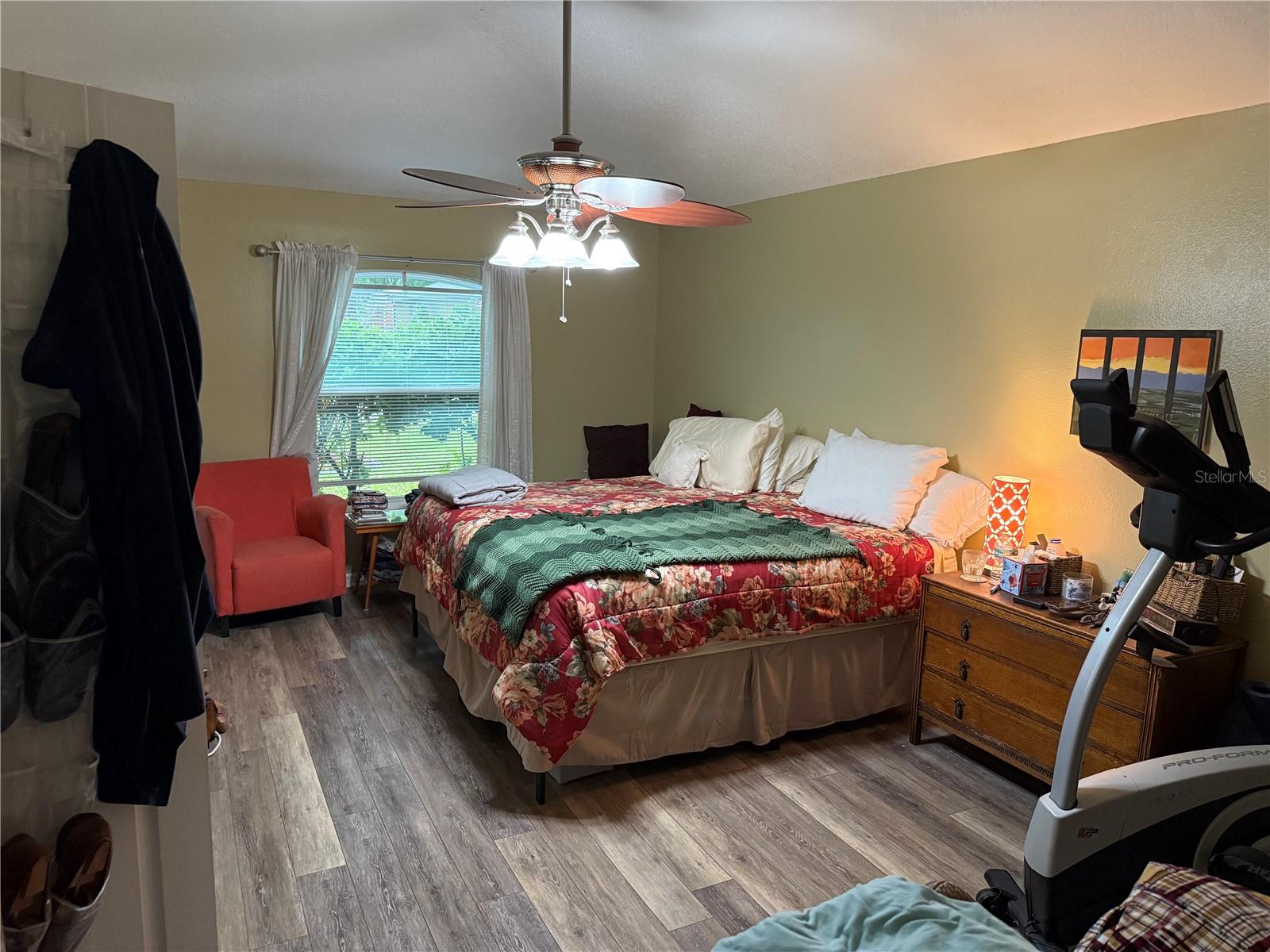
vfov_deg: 56.8
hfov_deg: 71.6
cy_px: 476
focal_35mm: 24
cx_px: 635
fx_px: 881
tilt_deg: -8.9
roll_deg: -1.4
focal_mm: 6.76
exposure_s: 1/60
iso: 500
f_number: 1.78
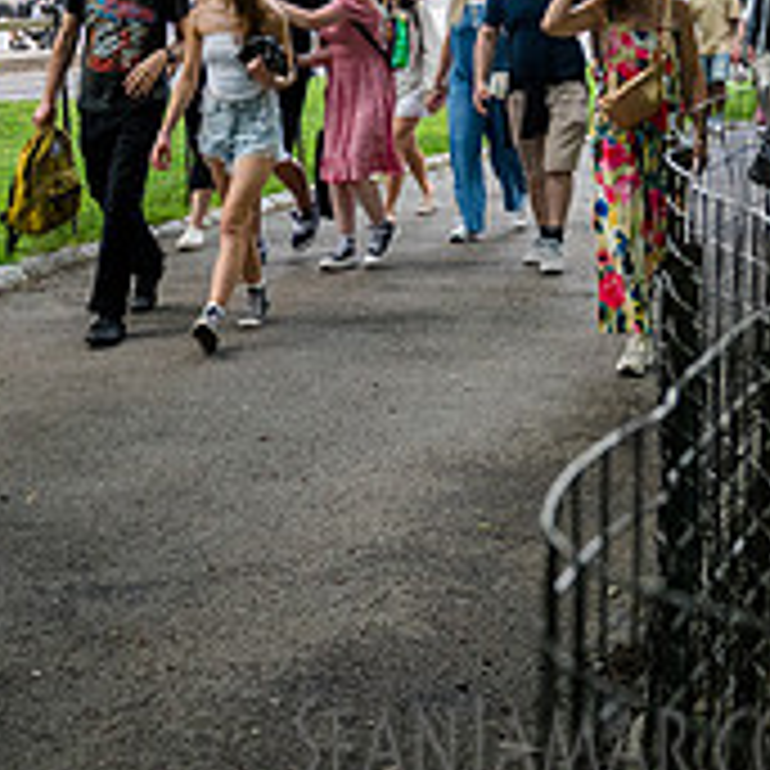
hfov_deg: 21.4
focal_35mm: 80
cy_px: -20
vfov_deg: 20.9
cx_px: 630
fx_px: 2013
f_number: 3.2
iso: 2000
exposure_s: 1/400
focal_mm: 27
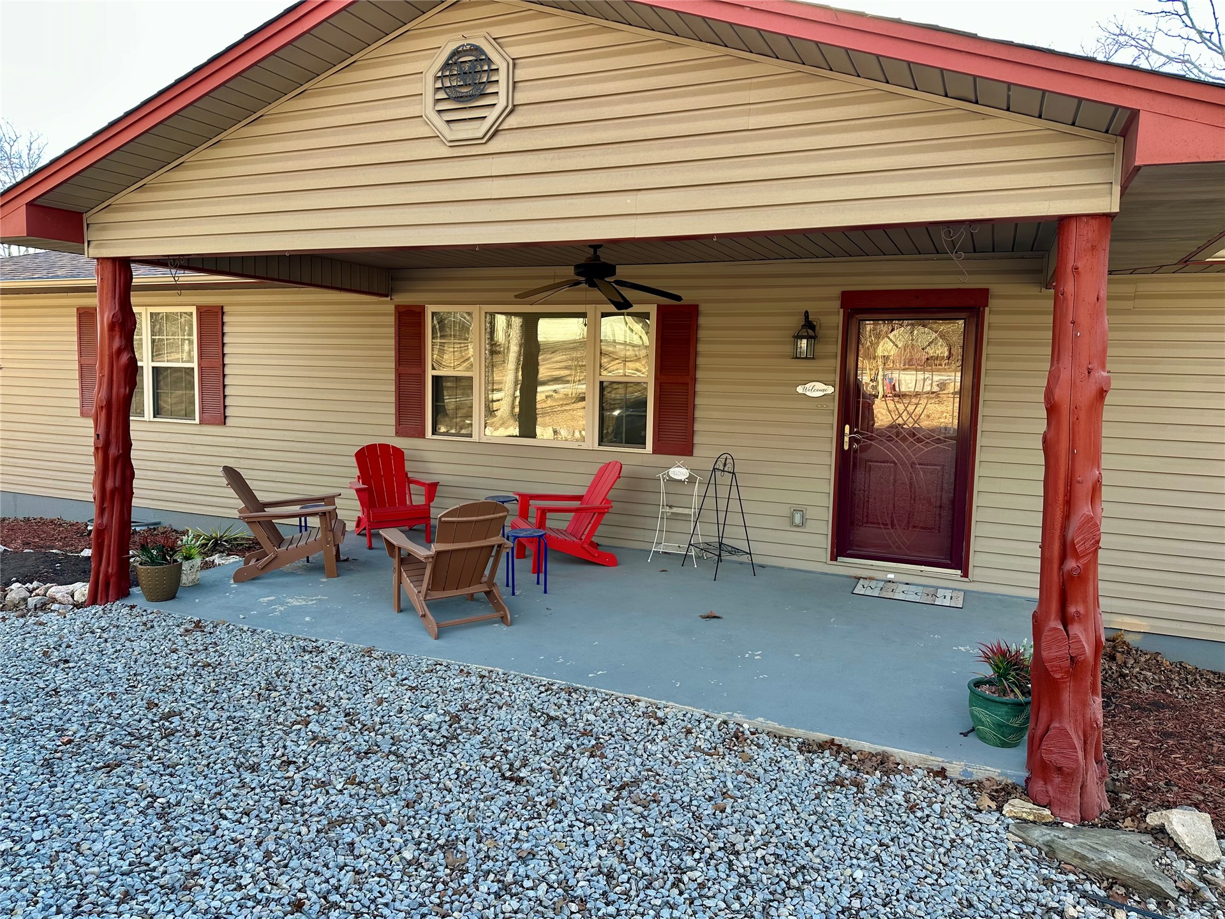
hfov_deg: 71.6
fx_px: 849
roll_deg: -0.4
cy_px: 460
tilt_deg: -5.6
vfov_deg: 56.8
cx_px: 612
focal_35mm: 24
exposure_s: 1/262
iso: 80
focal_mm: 6.86
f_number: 1.78
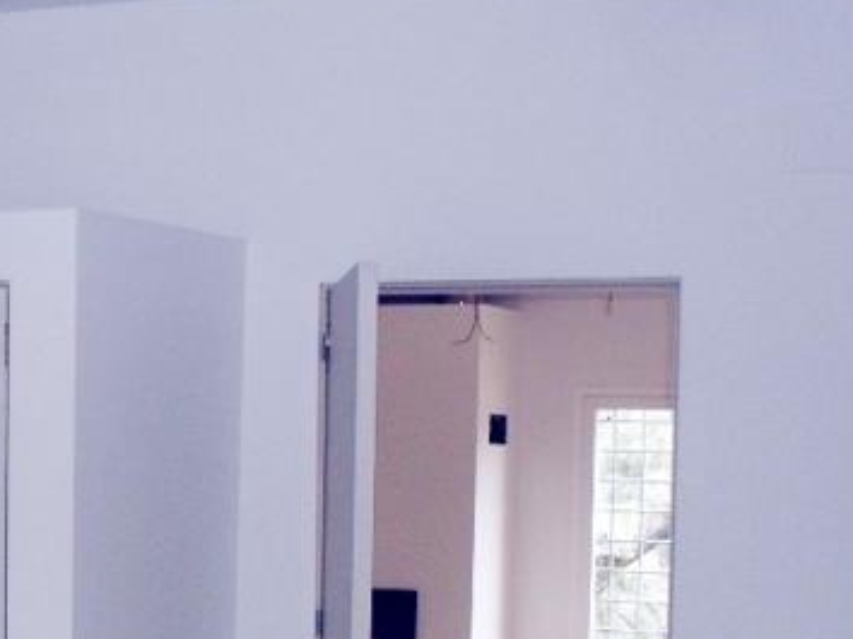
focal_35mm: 89
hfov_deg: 21.4
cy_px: 633
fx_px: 2192
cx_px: 34
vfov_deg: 16.3
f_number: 3.2
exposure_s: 1/45
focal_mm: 6.3
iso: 200
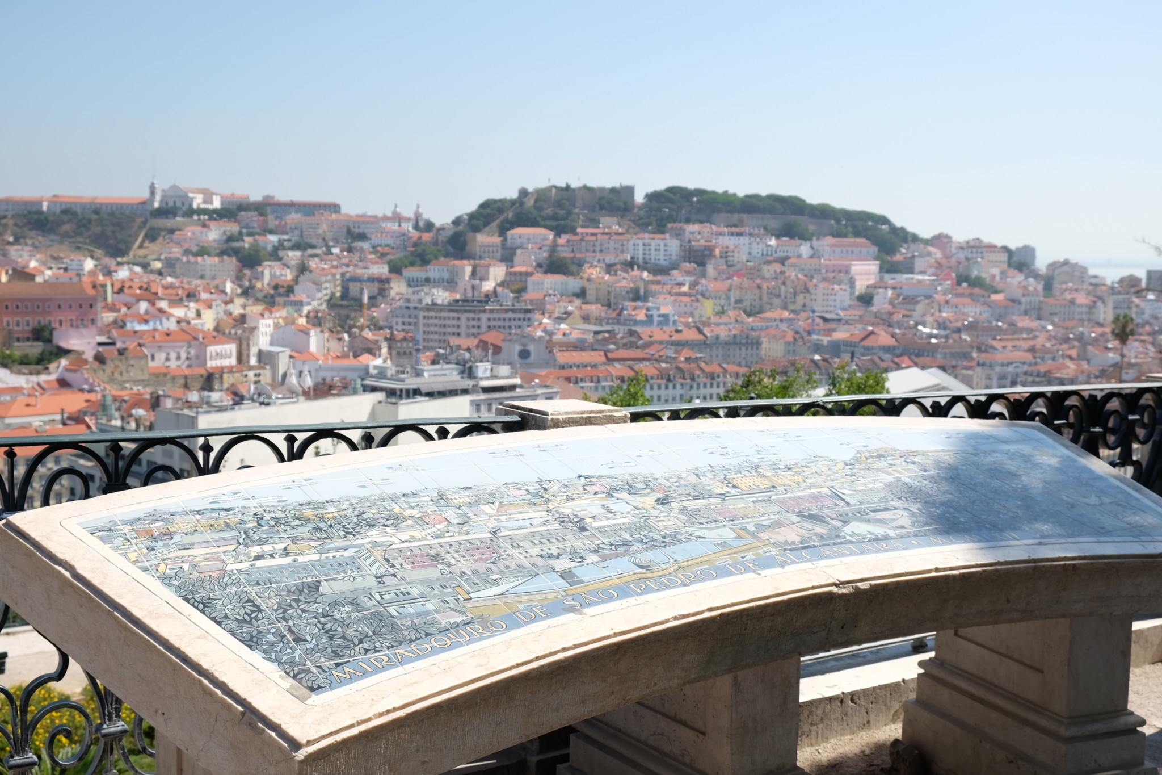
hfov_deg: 48.5
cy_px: 388
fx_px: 1291
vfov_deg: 33.4
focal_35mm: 40
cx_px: 581
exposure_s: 1/450
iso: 200
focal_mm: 26.5
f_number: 6.4
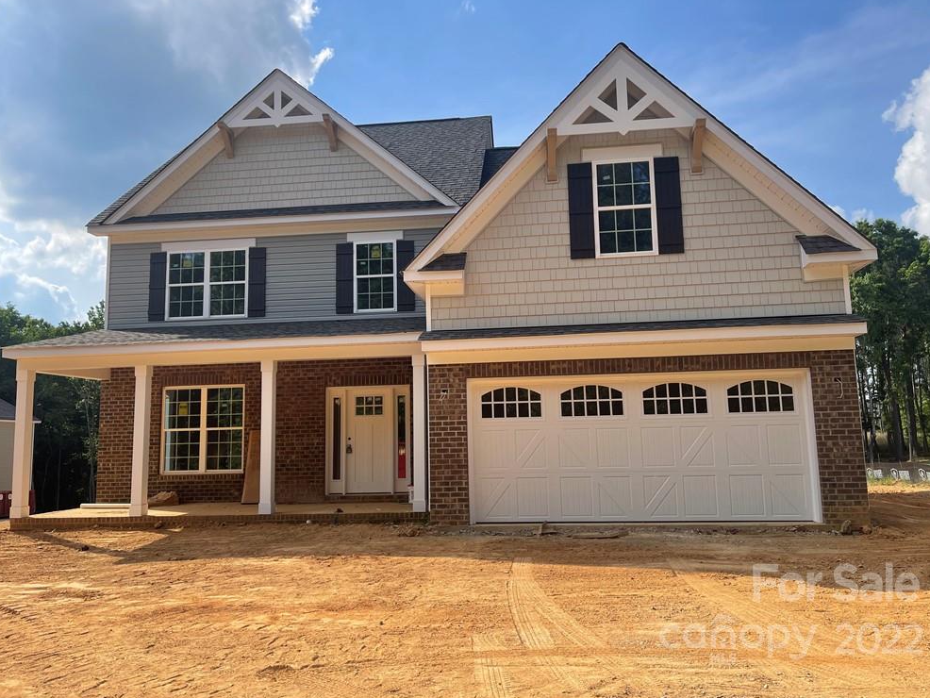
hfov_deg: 65.3
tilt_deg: +7.8
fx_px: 726
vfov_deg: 51.4
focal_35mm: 27
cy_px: 339
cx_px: 459
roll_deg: +1.7
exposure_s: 1/2488
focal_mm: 5.1
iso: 32
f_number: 1.6
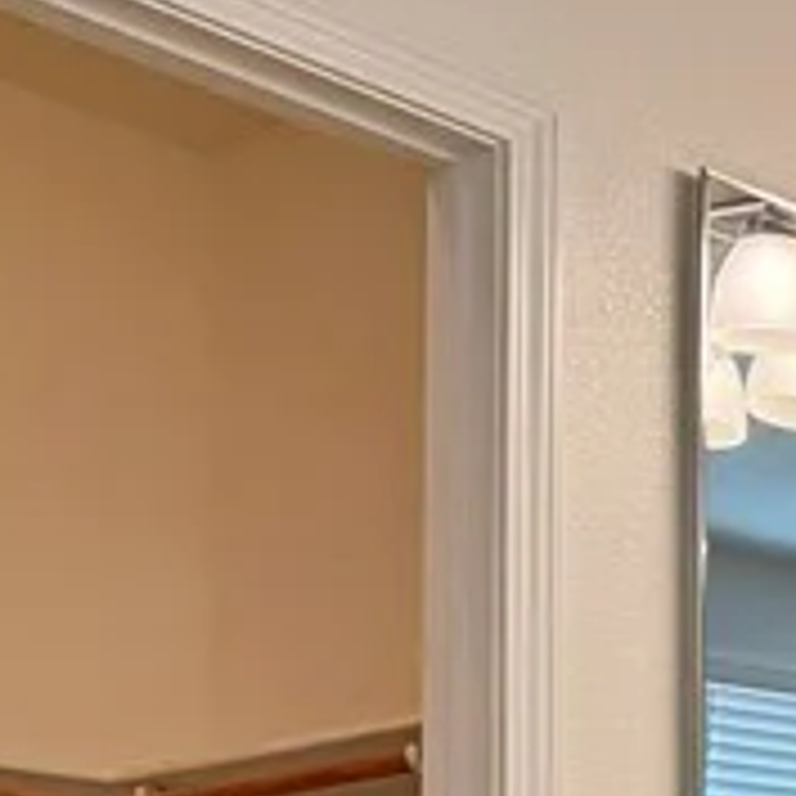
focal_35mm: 123
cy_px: 1255
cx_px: 1682
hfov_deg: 12.3
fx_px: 3200
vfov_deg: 13.3
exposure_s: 1/175
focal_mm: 6.76
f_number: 1.78
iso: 200
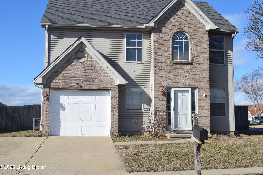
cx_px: 132
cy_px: 88
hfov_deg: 41.1
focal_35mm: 48
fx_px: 351
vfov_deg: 28.1
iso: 200
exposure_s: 1/400
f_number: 10
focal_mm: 32
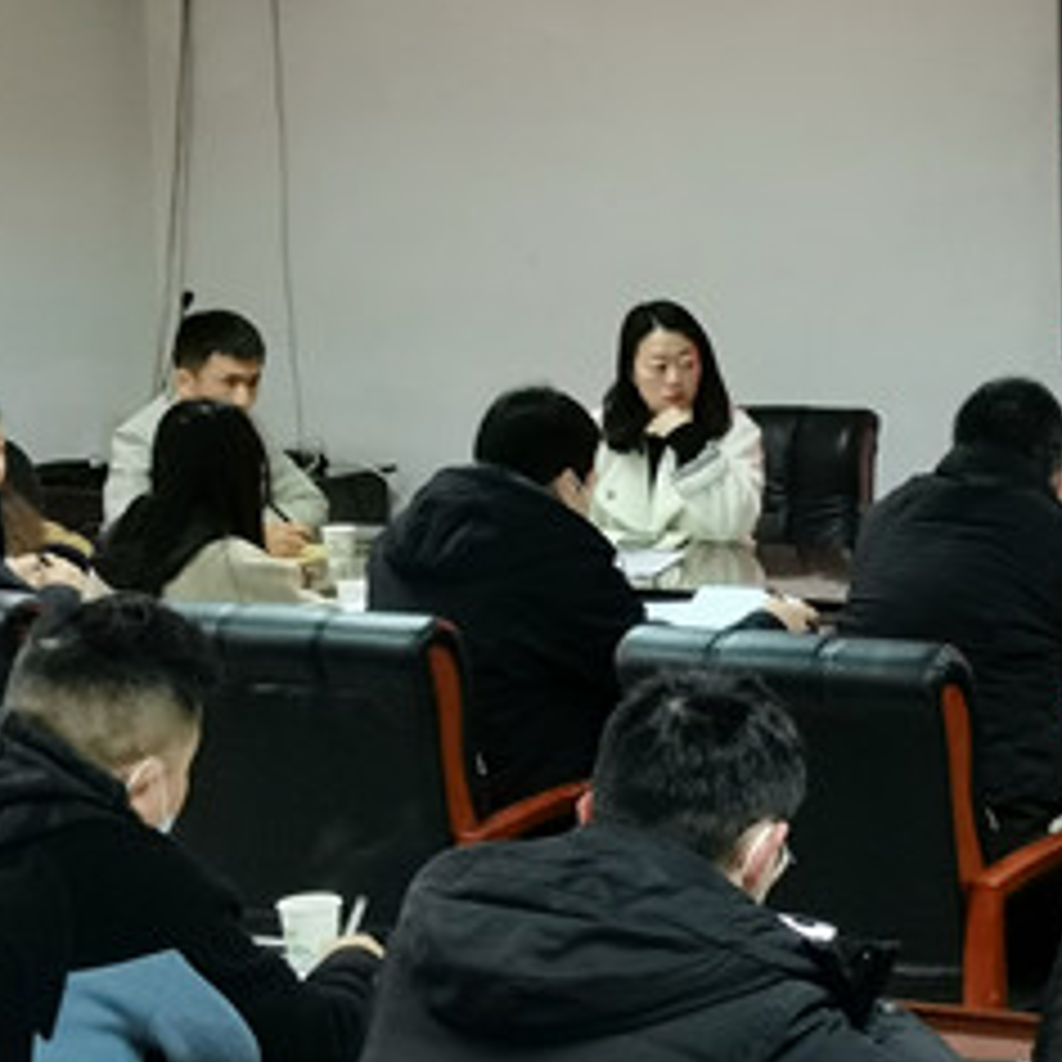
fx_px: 3506
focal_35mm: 101
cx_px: 1022
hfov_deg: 16.9
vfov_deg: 17.2
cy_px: 547
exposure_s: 1/33.3
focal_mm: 4.94
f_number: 1.9
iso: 320
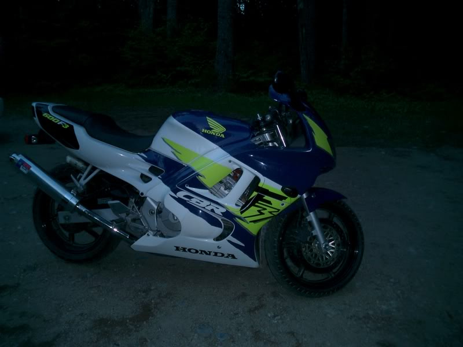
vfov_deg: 40.7
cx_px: 232
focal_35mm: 35
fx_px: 468
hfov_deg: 52.6
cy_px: 174
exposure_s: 1/40
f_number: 4.2
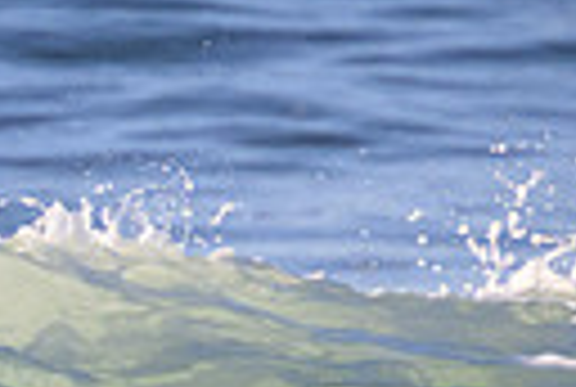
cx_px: -585
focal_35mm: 3621
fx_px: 58071
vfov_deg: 0.4
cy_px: 695
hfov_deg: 0.6
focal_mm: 800
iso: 2200
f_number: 11
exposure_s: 1/2000
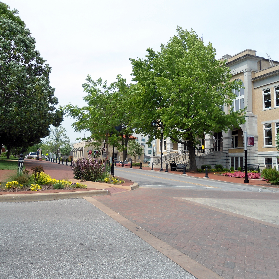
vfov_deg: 52.5
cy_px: 139
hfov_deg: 52.3
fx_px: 283
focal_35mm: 31
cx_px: 118
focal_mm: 4.7
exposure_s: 1/1000
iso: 80
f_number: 2.8
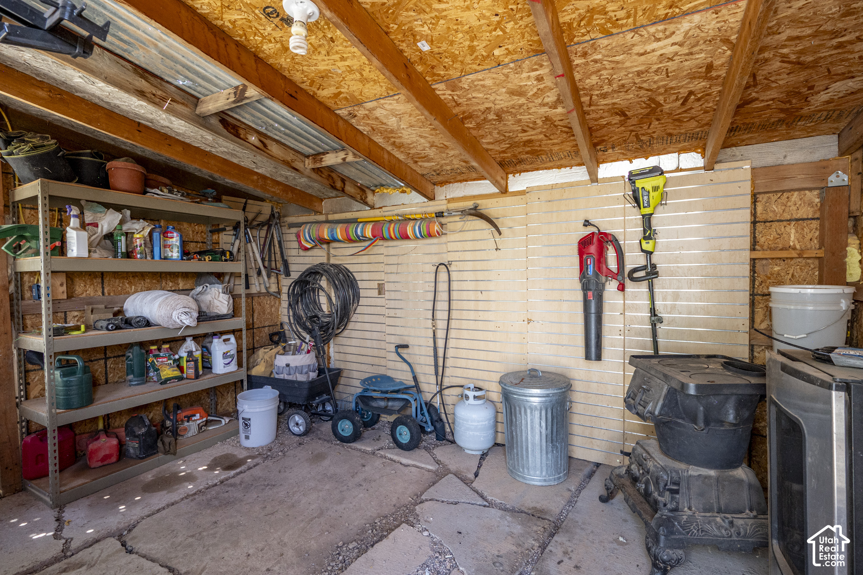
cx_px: 432
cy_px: 288
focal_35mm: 16
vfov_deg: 72.0
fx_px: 395
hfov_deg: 95.0
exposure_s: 1/50
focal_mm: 16.5
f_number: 10
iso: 1600
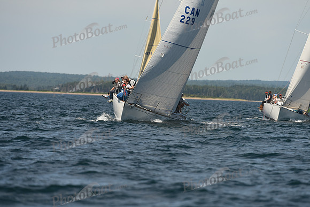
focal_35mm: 400
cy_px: 104
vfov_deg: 3.4
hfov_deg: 5.2
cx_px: 155
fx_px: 3445
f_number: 6.3
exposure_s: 1/1000
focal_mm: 400
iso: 250
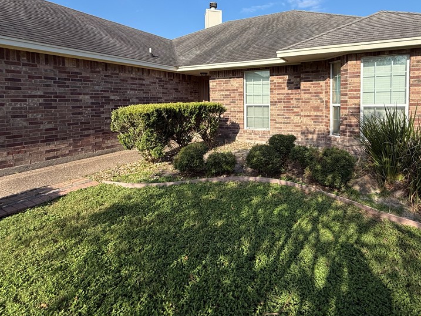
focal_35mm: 20
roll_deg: +0.5
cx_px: 249
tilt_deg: -2.3
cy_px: 112
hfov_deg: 80.9
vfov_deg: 64.7
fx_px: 243
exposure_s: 1/1572
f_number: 2.2
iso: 50
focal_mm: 2.22
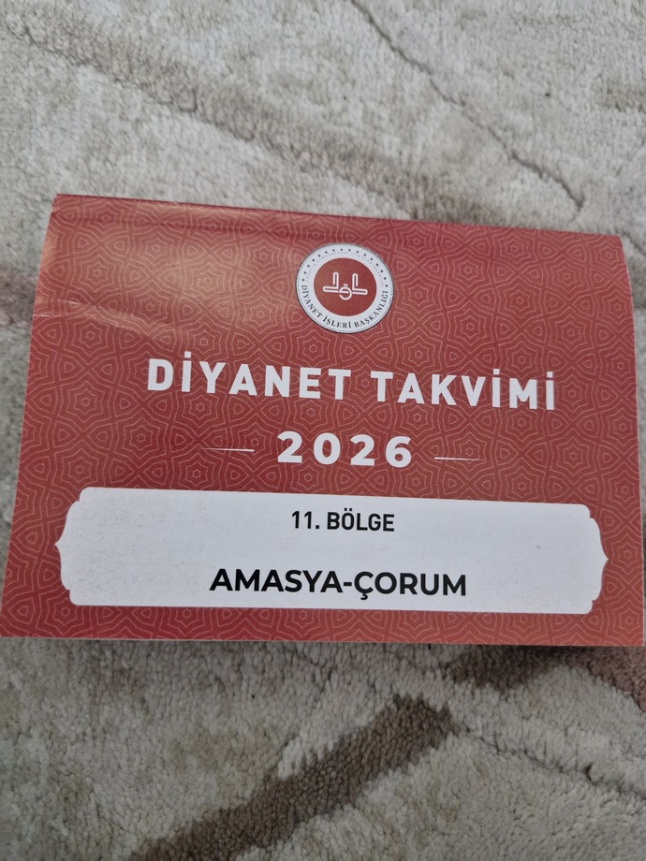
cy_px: 430
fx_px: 572
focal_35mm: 23
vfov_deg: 73.9
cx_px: 323
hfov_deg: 58.9
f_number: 1.8
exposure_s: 1/25
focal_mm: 5.54
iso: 640
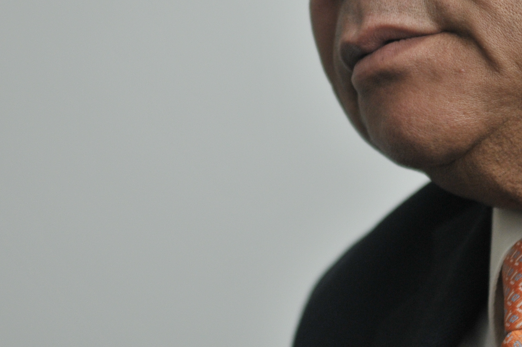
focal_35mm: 183
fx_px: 2652
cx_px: 260
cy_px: -19
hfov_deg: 11.2
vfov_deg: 7.4
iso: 400
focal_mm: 55
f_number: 2.8
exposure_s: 1/200
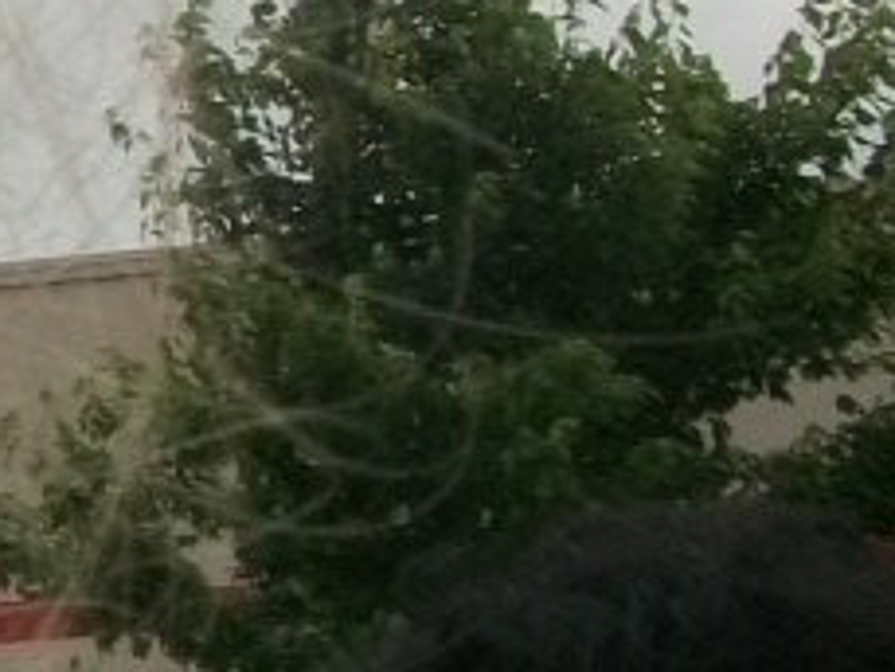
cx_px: -1587
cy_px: 391
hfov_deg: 9.3
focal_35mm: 179
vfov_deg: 8.3
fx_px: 4630
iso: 80
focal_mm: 5.7
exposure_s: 1/500
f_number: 5.5
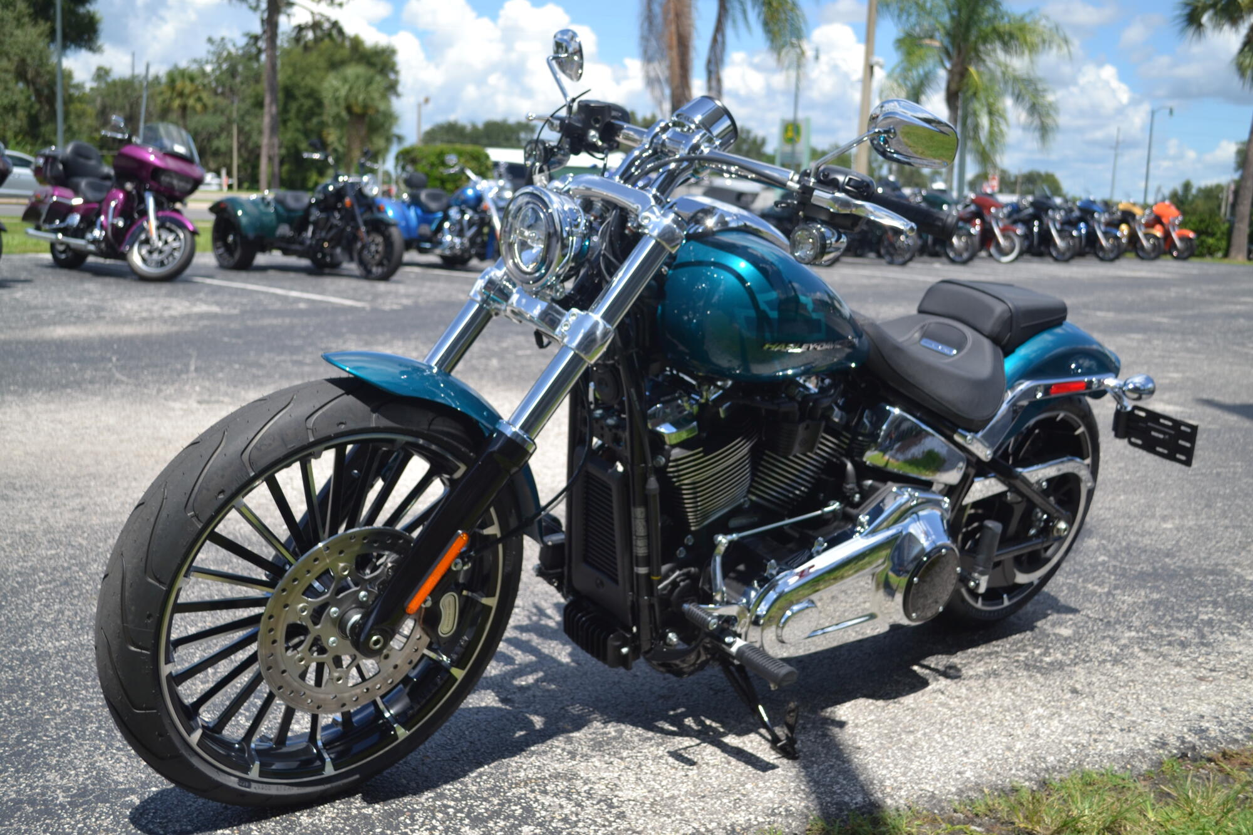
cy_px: 418
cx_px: 626
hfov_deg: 49.6
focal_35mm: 39
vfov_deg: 34.2
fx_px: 1357
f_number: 4.2
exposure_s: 1/500
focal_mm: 26
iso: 100
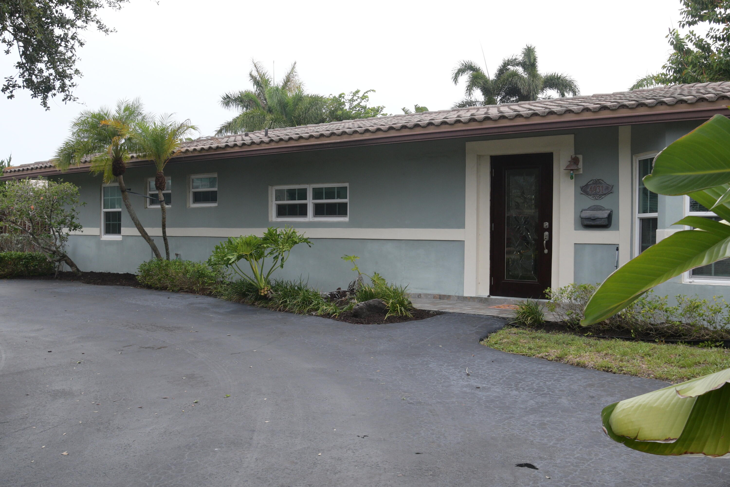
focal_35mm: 36
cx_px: 365
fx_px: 730
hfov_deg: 53.1
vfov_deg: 36.9
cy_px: 244
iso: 500
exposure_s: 1/320
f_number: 8
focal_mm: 18
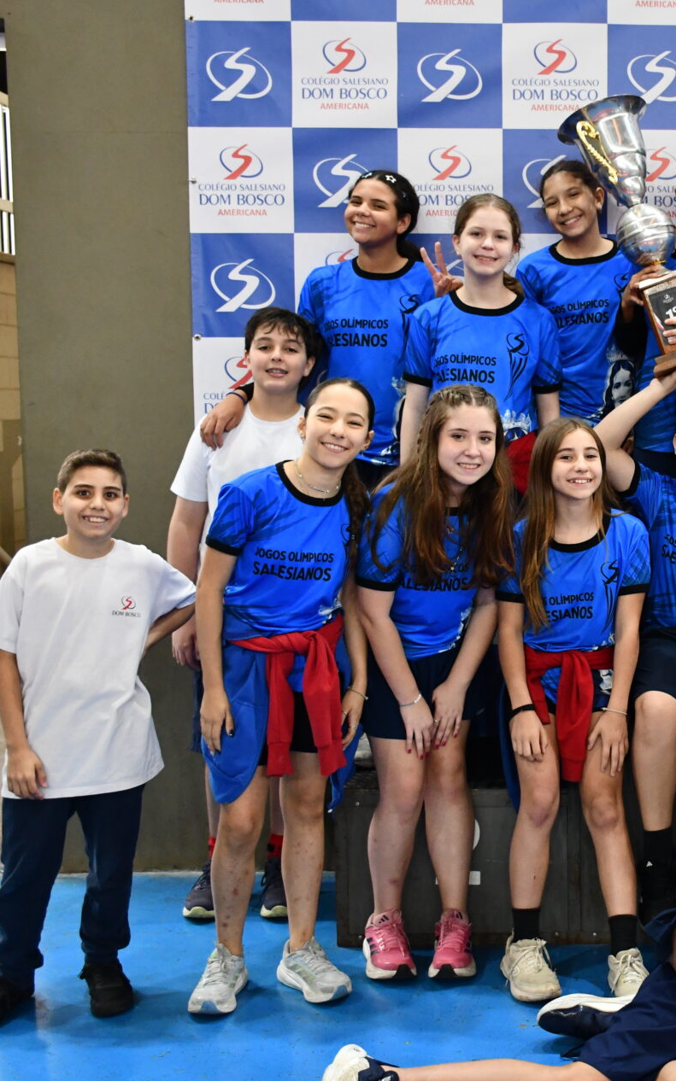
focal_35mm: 51
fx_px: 1504
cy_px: 536
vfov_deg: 39.6
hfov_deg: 23.8
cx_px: 732
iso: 2000
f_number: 3.5
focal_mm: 22
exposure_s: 1/125
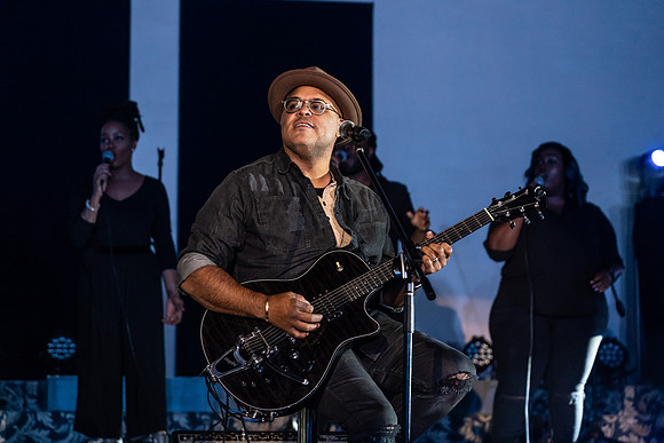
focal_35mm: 105
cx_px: 332
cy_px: 222
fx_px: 1937
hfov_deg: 19.5
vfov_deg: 13.0
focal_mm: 105
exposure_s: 1/500
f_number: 4
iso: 5000
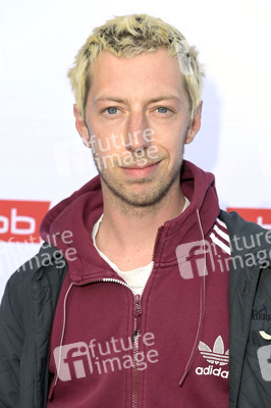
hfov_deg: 20.6
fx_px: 746
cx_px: 136
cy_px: 204
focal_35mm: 66
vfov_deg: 30.5
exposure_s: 1/250
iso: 400
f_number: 5.6
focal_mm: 66
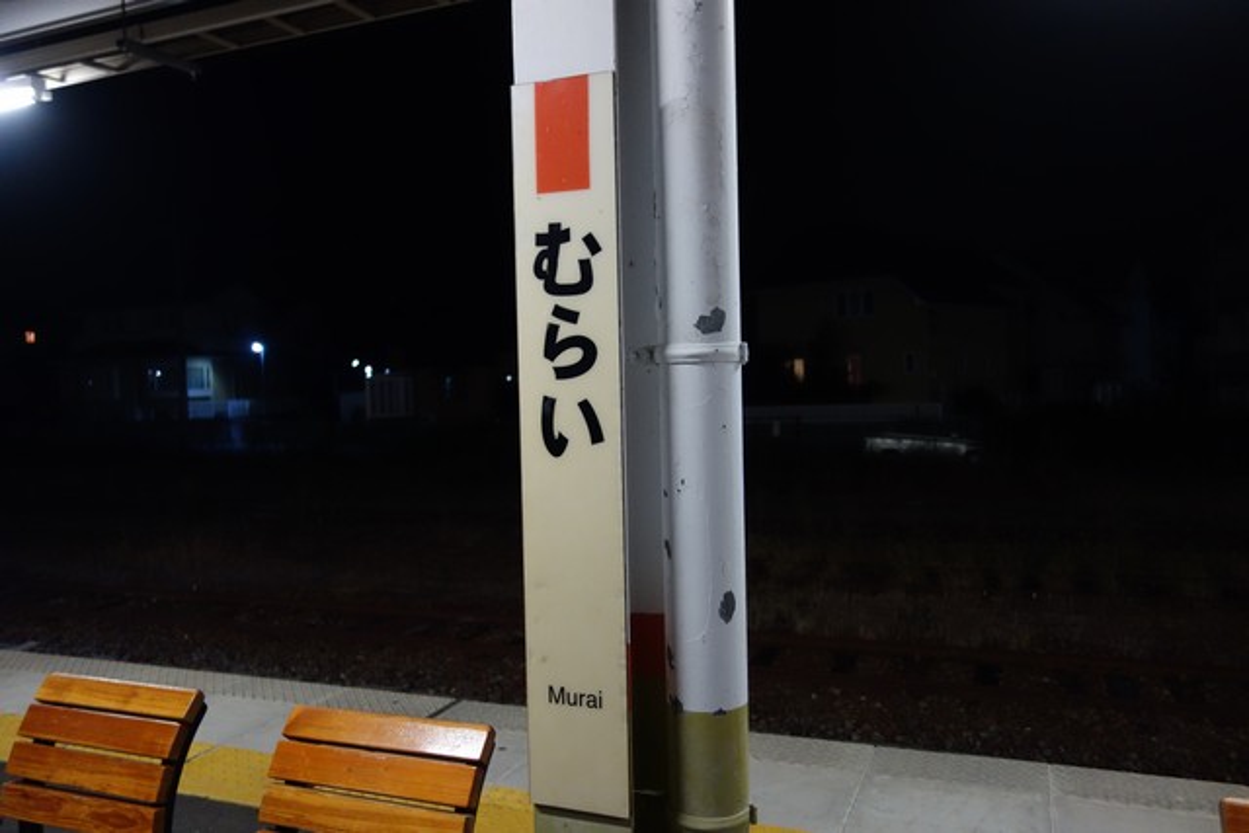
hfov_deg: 65.5
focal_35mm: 28
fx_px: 972
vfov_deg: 46.4
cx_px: 624
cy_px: 416
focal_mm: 10.4
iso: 800
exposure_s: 1/25
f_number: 1.8
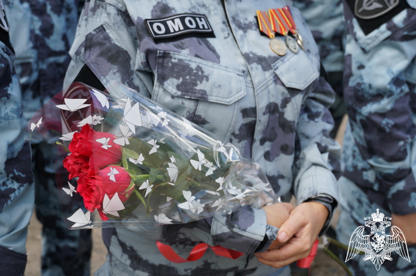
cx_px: 208
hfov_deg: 35.1
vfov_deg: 23.7
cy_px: 138
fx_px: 658
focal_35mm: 57
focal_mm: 38
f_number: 4.5
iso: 100
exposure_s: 1/160
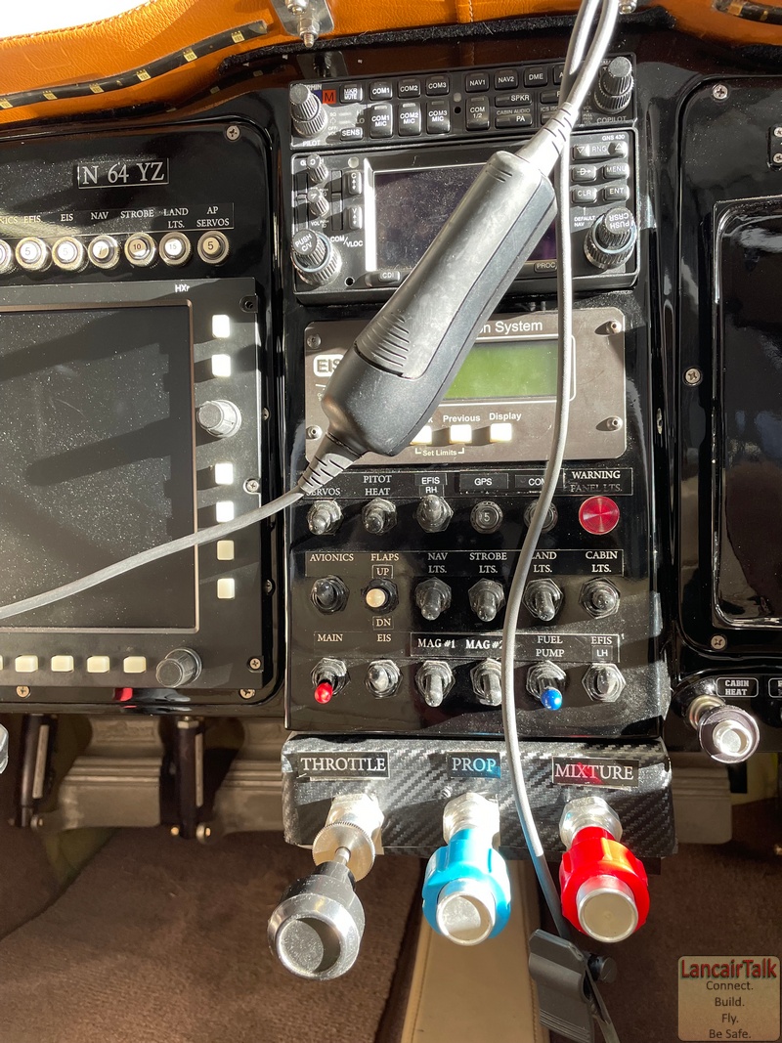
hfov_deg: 53.1
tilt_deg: -4.5
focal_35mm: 26
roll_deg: +1.2
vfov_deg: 67.3
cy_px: 522
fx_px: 783
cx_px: 391
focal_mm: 4.2
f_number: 1.6
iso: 100
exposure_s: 1/121
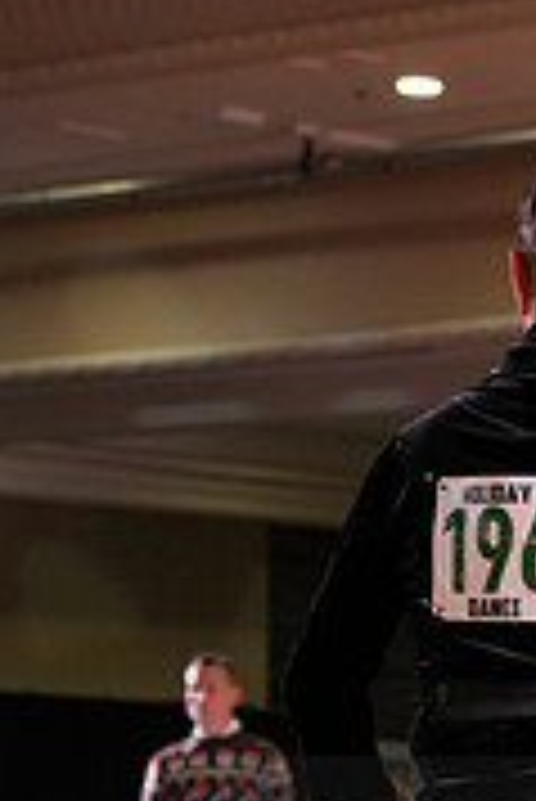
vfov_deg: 8.9
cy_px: 909
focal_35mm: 228
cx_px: 854
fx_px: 5082
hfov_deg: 6.0
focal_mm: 70
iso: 1000
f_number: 4
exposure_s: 1/400
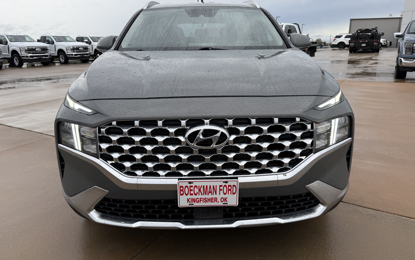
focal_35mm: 26
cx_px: 209
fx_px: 294
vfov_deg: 47.6
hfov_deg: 70.4
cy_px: 123
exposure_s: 1/1361
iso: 100
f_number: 1.78
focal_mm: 6.76
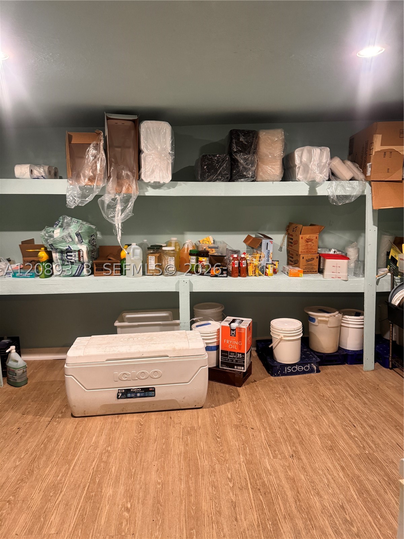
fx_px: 373
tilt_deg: -7.6
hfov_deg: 56.8
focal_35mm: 24
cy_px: 270
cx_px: 202
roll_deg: -1.2
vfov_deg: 71.6
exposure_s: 1/60
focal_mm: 6.76
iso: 320
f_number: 1.78
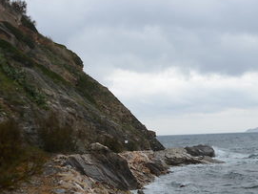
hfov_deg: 24.1
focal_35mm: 81
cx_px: 156
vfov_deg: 18.1
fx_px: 603
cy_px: 134
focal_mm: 38
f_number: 5.6
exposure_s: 1/1600
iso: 800
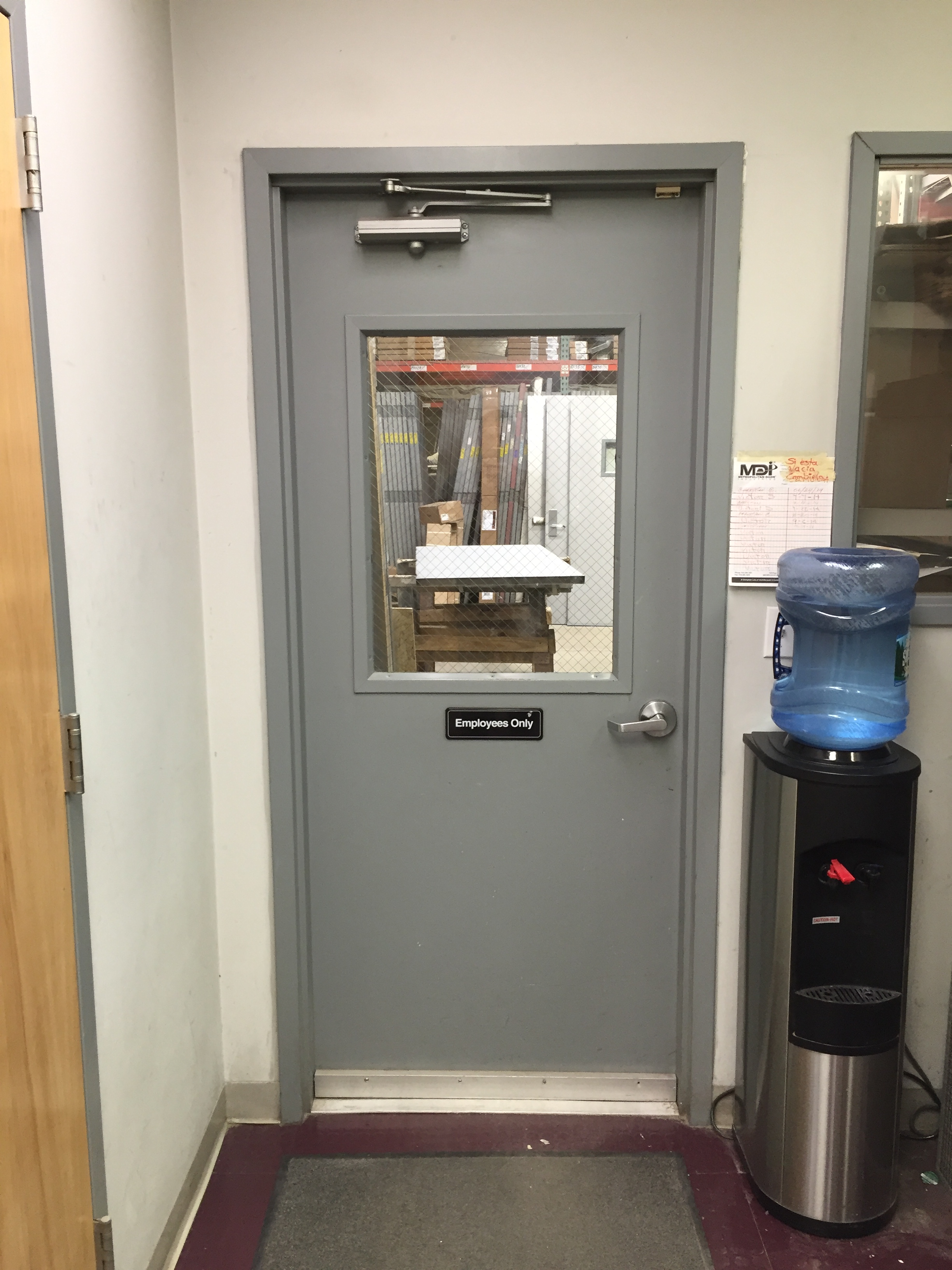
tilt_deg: -9.0
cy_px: 635
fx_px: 1063
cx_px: 476
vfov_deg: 61.7
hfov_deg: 48.2
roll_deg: +0.1
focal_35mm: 29
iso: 100
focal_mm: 4.15
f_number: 2.2
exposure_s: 1/30
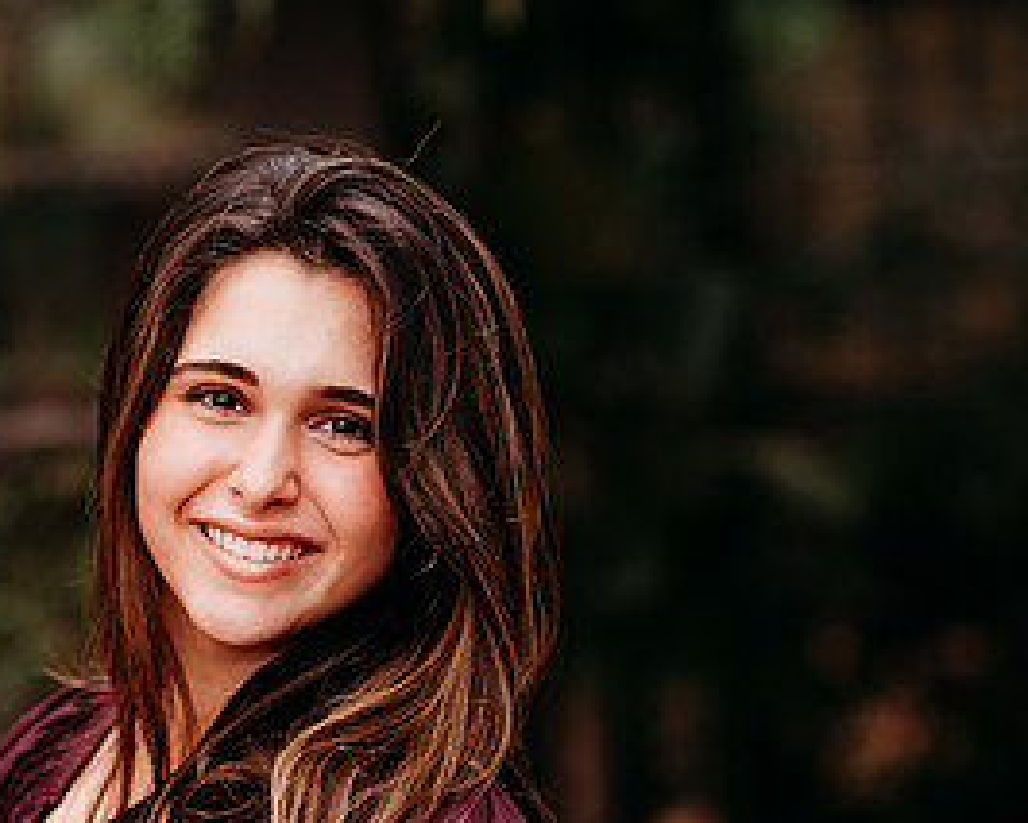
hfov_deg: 11.0
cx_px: 139
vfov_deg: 8.9
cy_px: 624
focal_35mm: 174
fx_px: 5296
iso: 250
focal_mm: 85
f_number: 2.2
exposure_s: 1/500
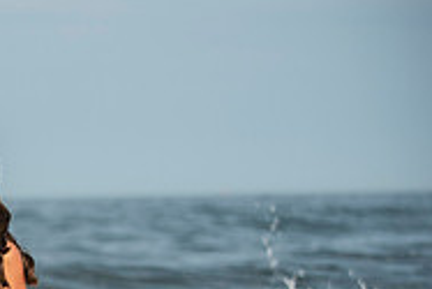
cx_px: -219
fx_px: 3050
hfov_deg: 7.9
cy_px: 297
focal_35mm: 254
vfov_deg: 5.4
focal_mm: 82
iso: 250
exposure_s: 1/4000
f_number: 3.2
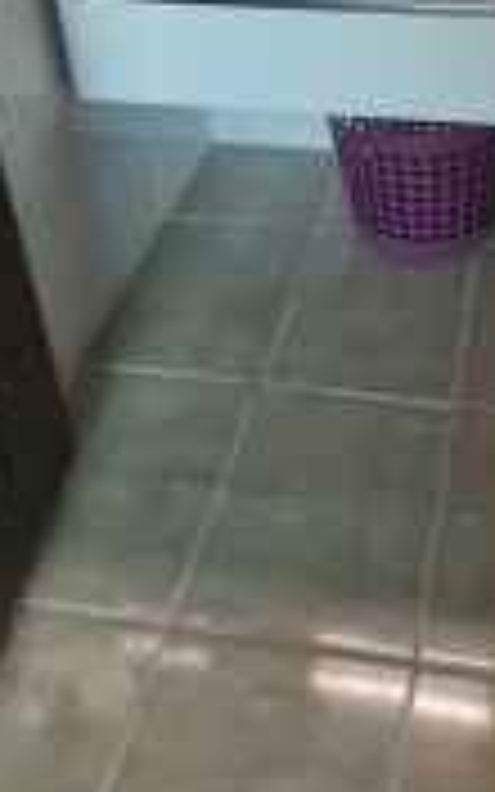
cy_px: -202
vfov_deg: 37.4
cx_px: 470
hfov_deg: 33.0
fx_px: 777
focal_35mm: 36
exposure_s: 1/50
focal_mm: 2.2
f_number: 2.2
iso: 320
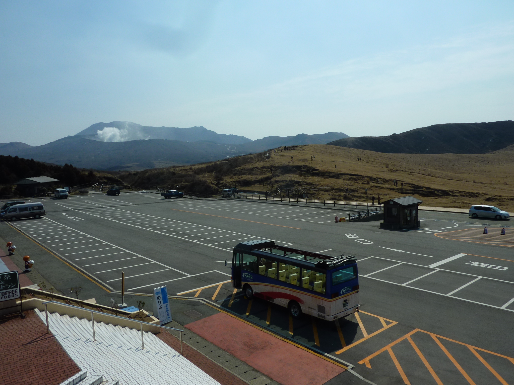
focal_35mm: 25
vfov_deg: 54.9
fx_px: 371
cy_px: 192
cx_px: 257
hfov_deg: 69.4
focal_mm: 4.1
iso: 80
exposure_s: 1/800
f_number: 5.6
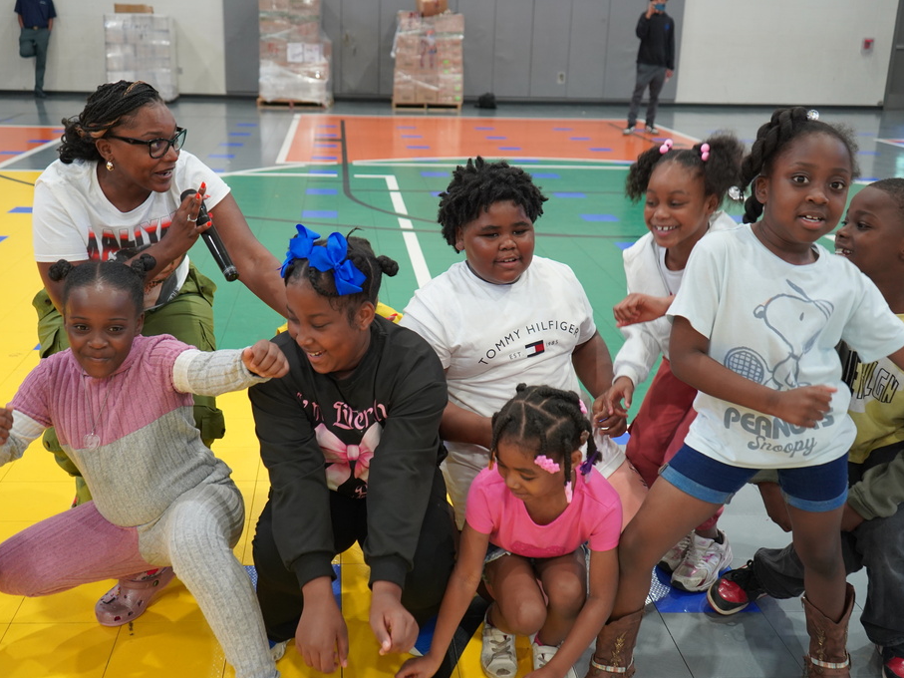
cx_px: 403
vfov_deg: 37.7
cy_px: 339
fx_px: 992
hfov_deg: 48.9
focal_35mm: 38
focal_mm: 35
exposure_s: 1/160
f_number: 4
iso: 2000
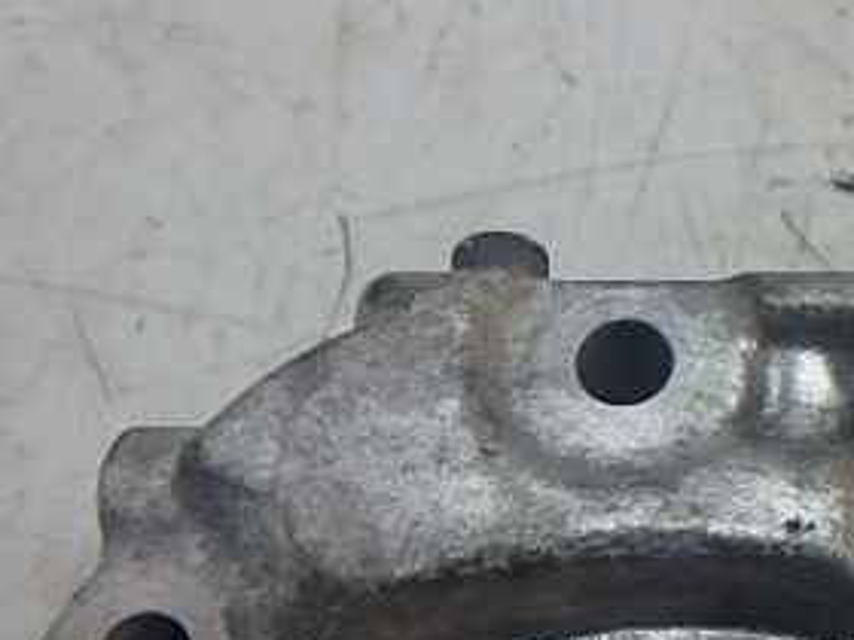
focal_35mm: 48
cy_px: 460
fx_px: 1184
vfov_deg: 29.9
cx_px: 805
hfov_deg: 36.6
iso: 200
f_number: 3.5
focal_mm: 3.7
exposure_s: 1/40
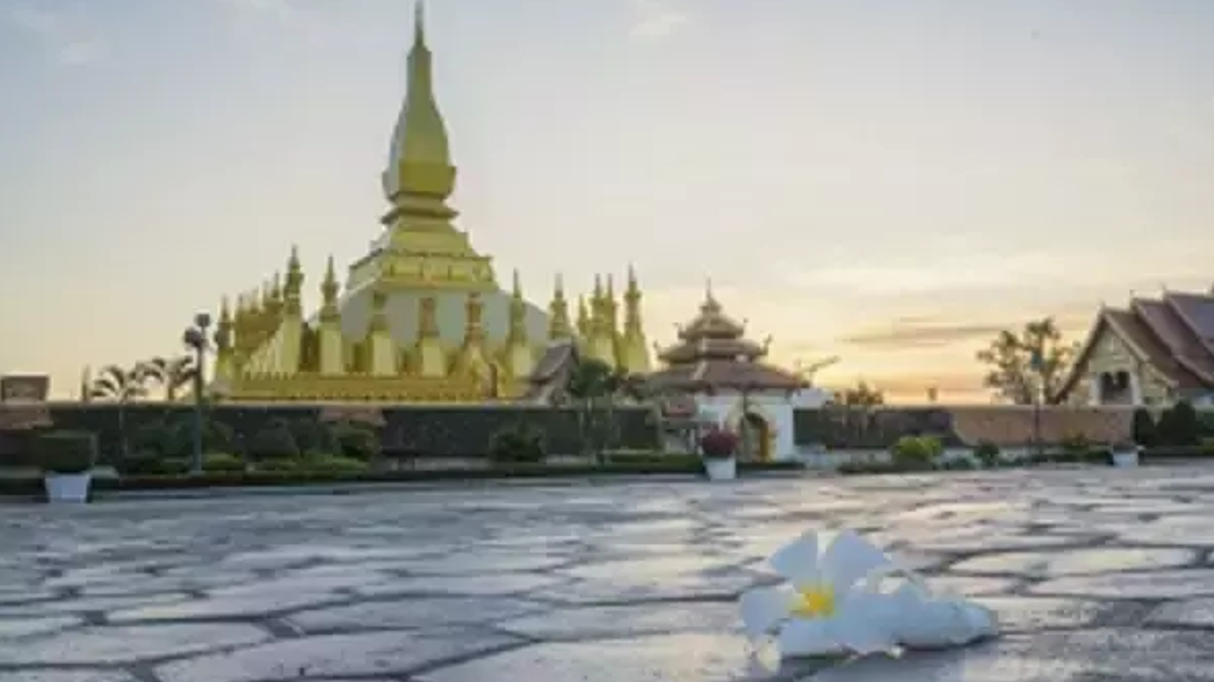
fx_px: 1094
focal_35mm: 34
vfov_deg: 34.6
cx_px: 612
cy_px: 296
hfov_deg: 58.0
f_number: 8
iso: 100
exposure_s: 1/60
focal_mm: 32
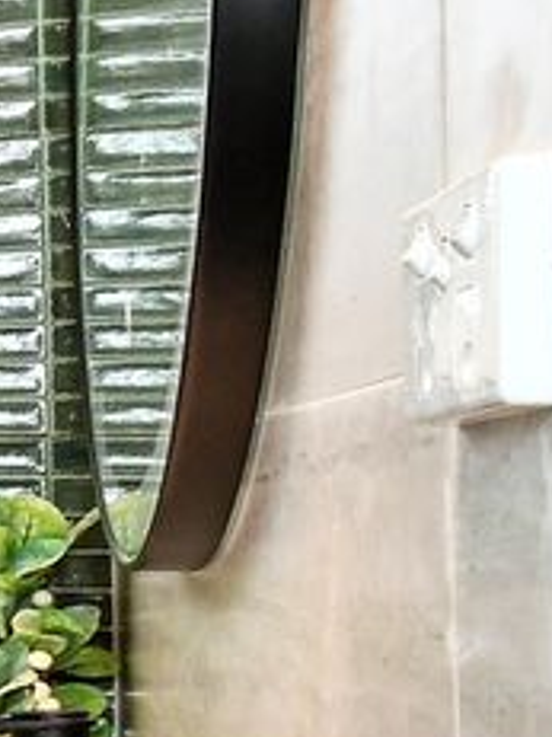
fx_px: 1724
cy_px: 632
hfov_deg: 9.0
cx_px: -1481
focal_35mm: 81
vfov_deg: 23.6
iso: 640
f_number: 10
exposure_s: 1/60
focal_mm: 10
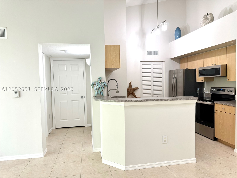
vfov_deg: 56.8
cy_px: 89
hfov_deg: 71.6
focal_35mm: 24
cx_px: 118
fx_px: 164
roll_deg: +1.1
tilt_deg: -3.3
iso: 200
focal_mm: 6.76
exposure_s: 1/120
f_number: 1.78
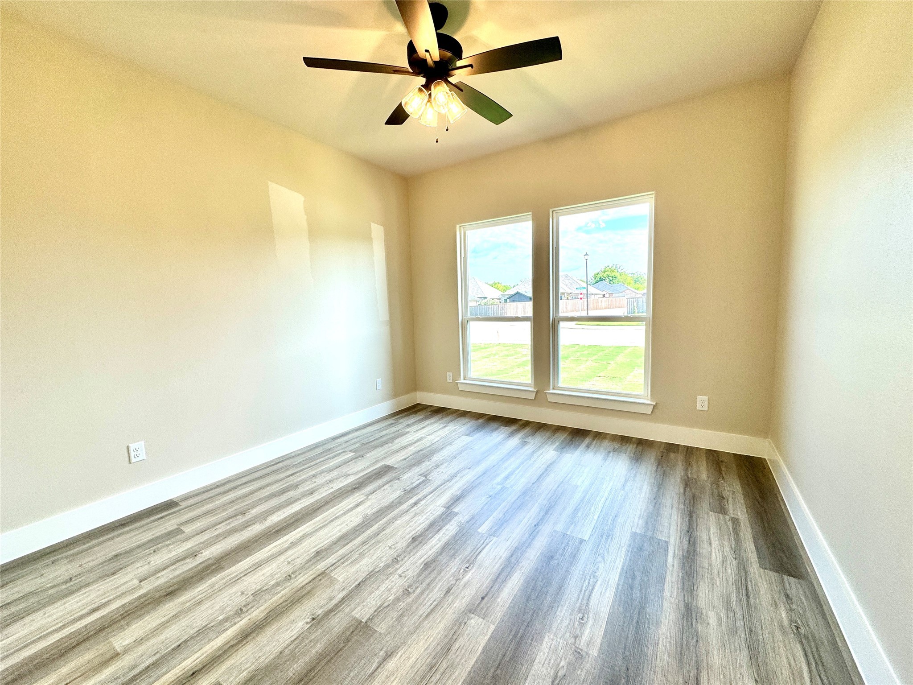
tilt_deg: -6.0
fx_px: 369
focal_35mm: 14
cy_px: 342
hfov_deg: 102.1
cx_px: 456
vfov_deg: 85.7
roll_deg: +1.9
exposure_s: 1/239
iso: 40
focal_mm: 2.22
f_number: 2.2
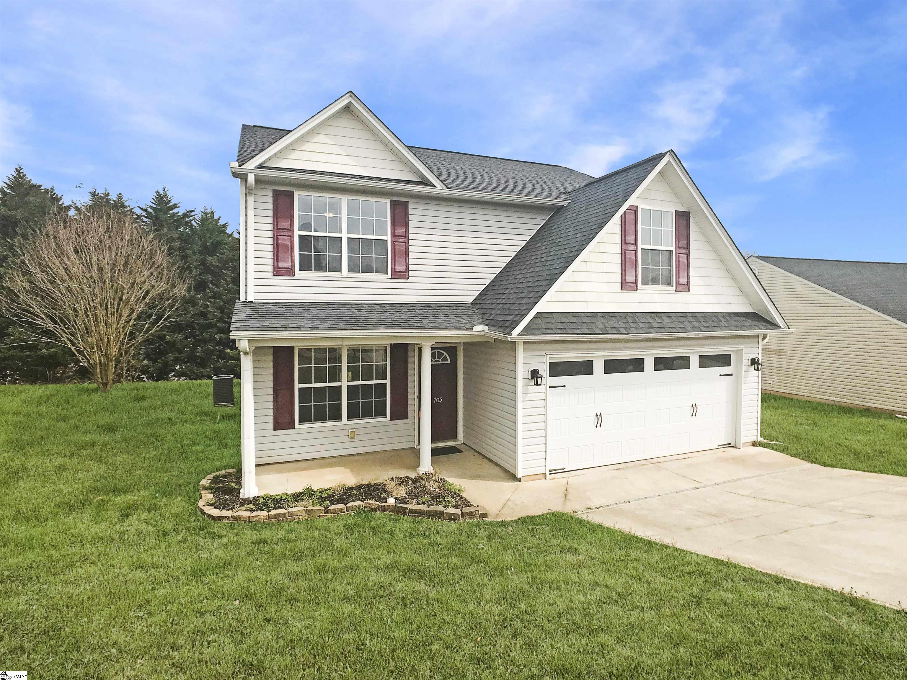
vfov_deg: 49.7
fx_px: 734
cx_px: 454
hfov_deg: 63.4
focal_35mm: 28
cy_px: 340
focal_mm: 3.99
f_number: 1.8
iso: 20
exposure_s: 1/3546
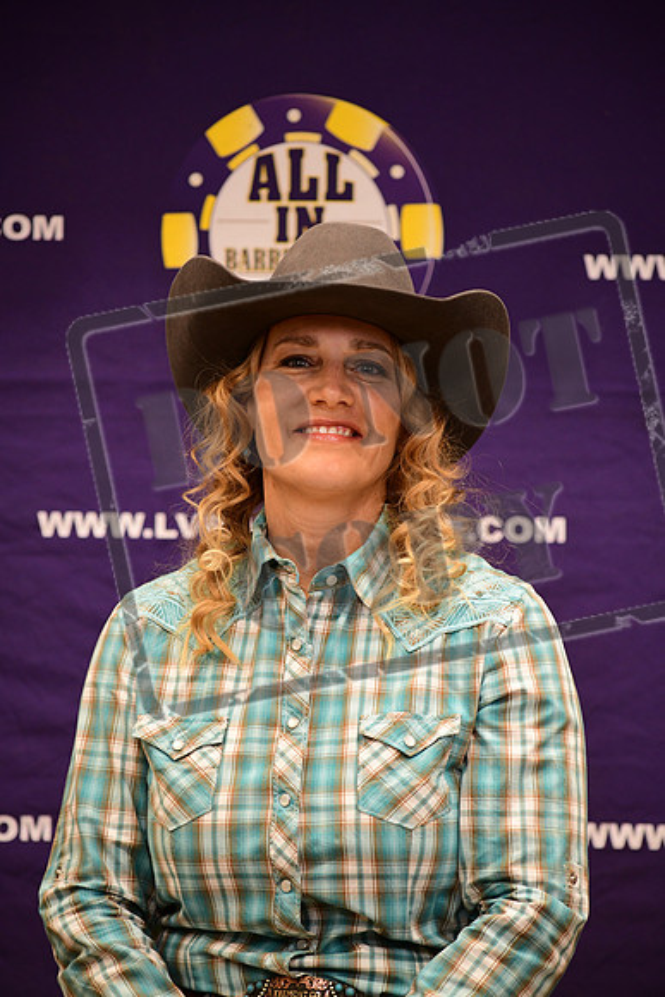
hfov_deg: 11.8
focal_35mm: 116
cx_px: 332
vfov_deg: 17.6
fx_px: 3212
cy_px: 498
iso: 2500
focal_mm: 116
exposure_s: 1/250
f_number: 4.2
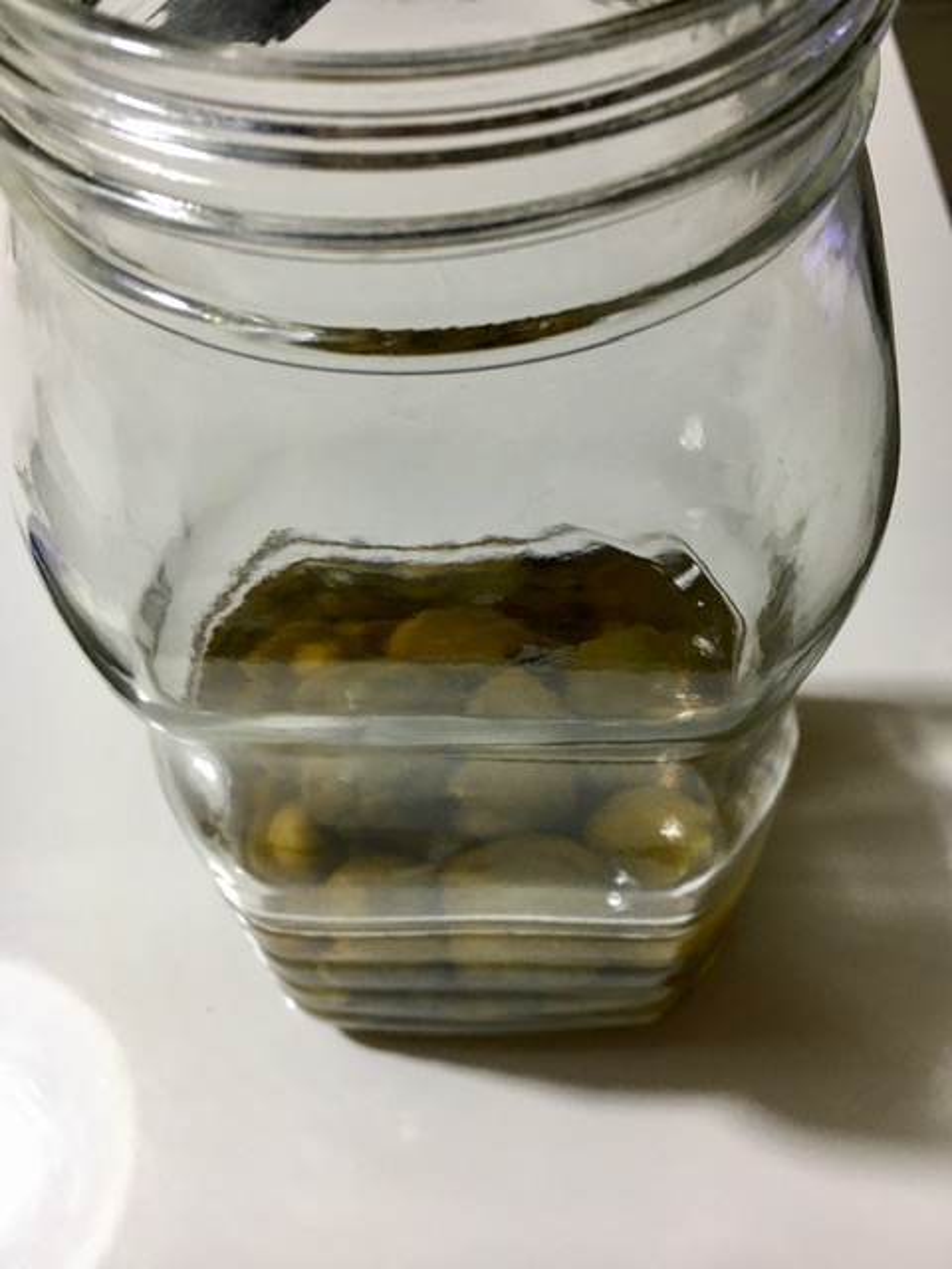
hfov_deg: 48.2
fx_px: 1063
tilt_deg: -56.7
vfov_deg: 61.7
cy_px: 634
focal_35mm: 29
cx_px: 476
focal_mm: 4.15
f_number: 2.2
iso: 80
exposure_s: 1/30
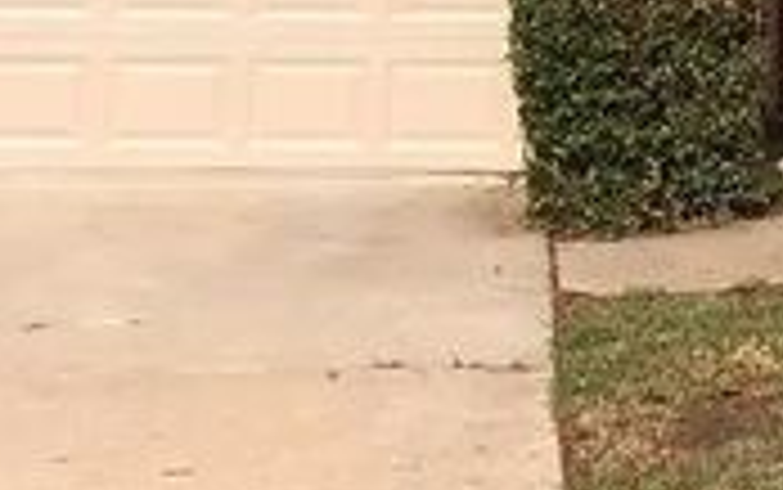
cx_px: 860
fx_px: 3737
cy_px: -850
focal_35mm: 175
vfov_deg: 6.9
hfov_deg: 11.8
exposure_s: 1/2183
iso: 20
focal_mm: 3.99
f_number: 1.8
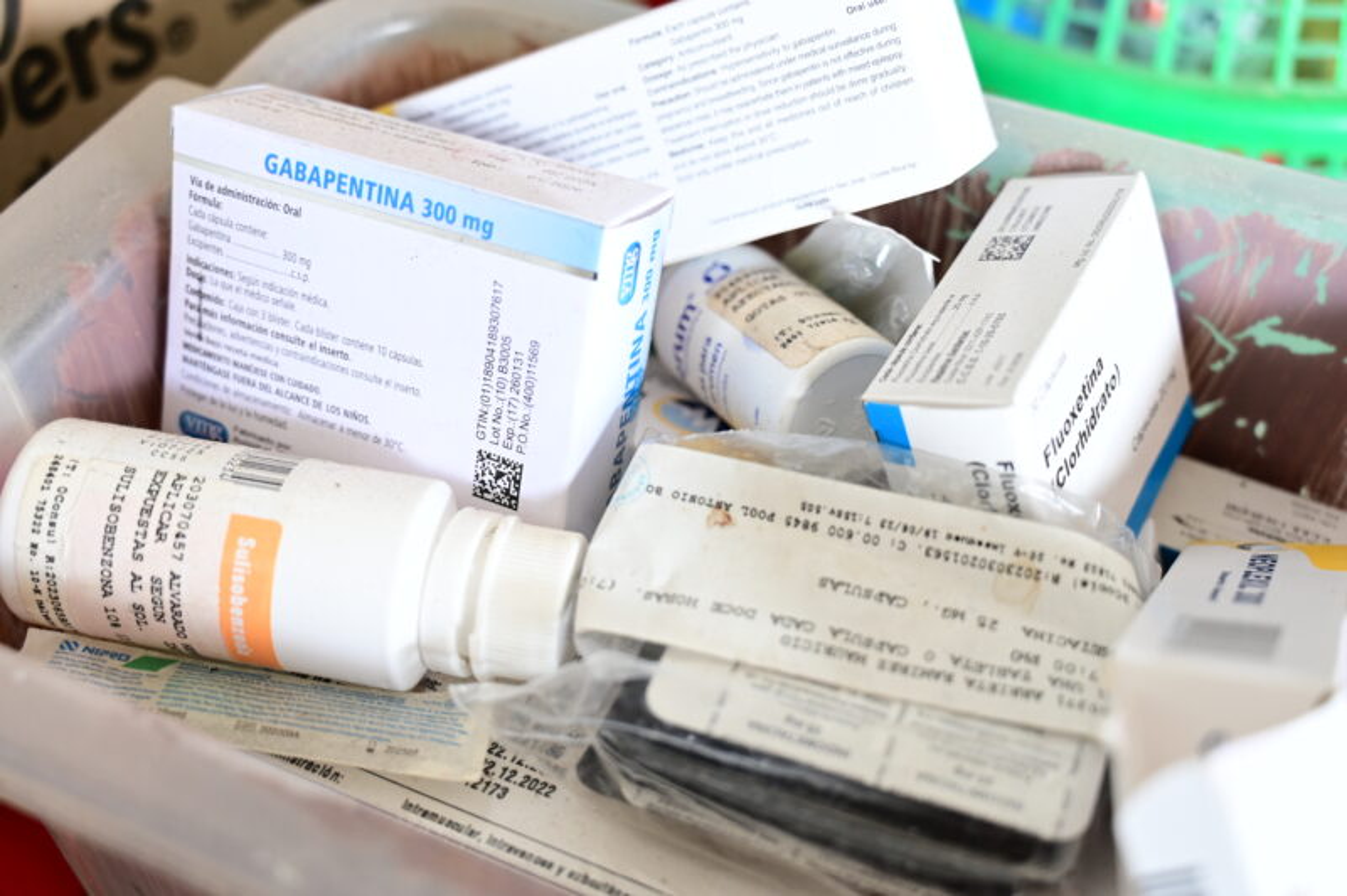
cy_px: 448
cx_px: 674
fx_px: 1682
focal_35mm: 45
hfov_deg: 43.6
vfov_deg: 29.8
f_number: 4
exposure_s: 1/50
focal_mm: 45
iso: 800
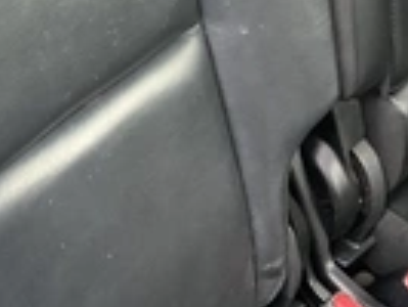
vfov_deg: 16.4
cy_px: -43
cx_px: -77
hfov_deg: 21.0
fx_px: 1026
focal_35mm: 87
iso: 320
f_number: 1.8
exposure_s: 1/41
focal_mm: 3
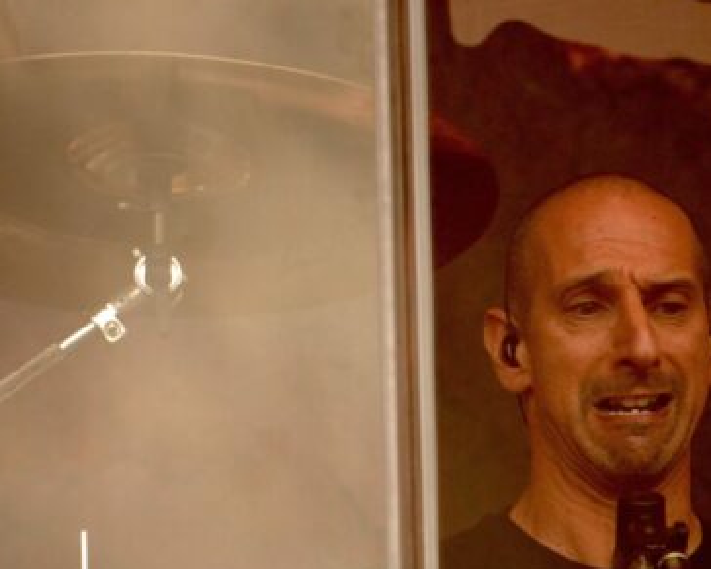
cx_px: 359
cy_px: 454
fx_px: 15610
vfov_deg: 2.1
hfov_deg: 2.6
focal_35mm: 742
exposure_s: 1/400
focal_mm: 250
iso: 500
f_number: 6.3
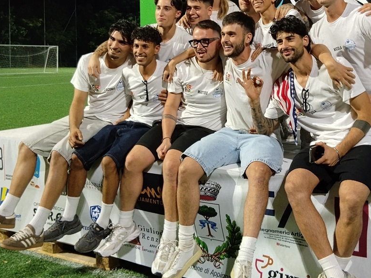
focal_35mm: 46
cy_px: 83
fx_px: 493
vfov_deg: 31.2
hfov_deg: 40.8
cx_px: 243
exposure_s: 1/20
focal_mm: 3.96
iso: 400
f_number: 1.8
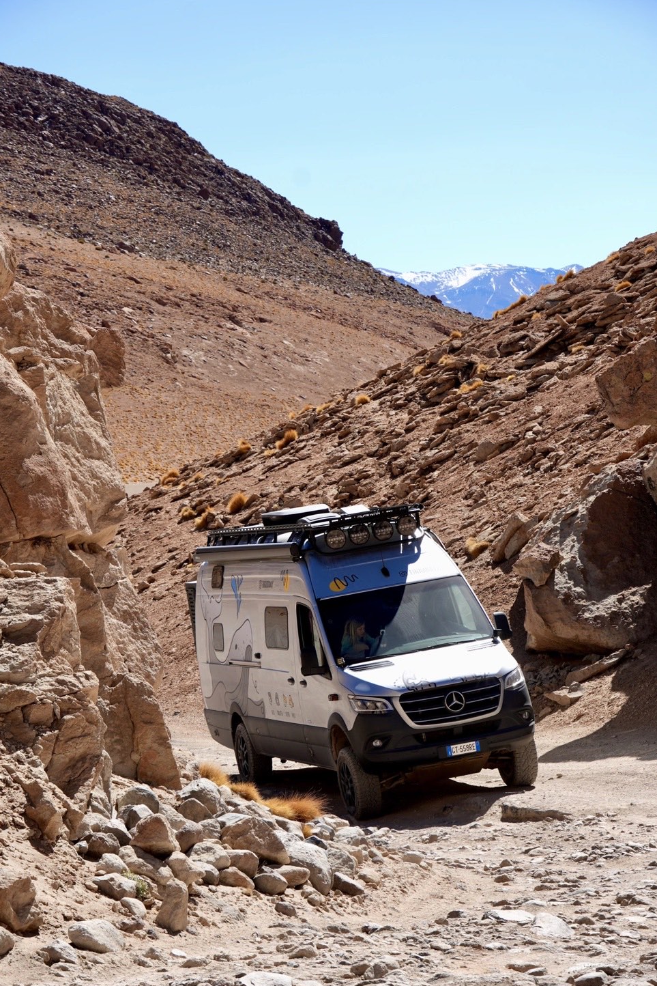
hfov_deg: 12.7
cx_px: 319
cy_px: 496
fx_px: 2942
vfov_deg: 19.0
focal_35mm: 108
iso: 100
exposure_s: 1/320
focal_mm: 69
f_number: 8
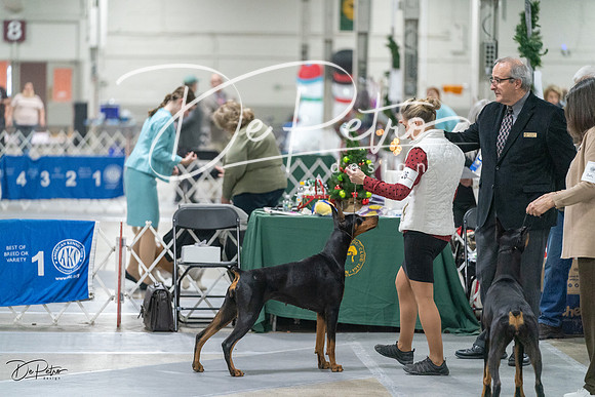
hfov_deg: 13.5
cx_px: 298
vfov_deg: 9.0
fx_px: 2513
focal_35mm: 152
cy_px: 198
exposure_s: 1/320
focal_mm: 152
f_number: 2.8
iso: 6400
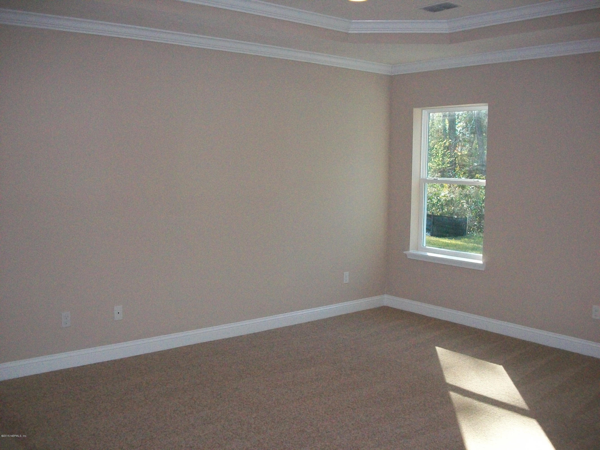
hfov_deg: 56.8
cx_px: 300
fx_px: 555
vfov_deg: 44.2
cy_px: 225
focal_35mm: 32
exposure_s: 1/500
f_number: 2.9
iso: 400
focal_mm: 5.7
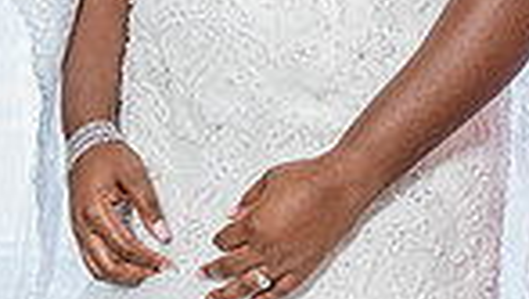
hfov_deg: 13.2
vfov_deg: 7.3
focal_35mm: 161
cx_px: 497
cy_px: -243
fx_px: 2260
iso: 640
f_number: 4
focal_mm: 39
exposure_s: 1/200
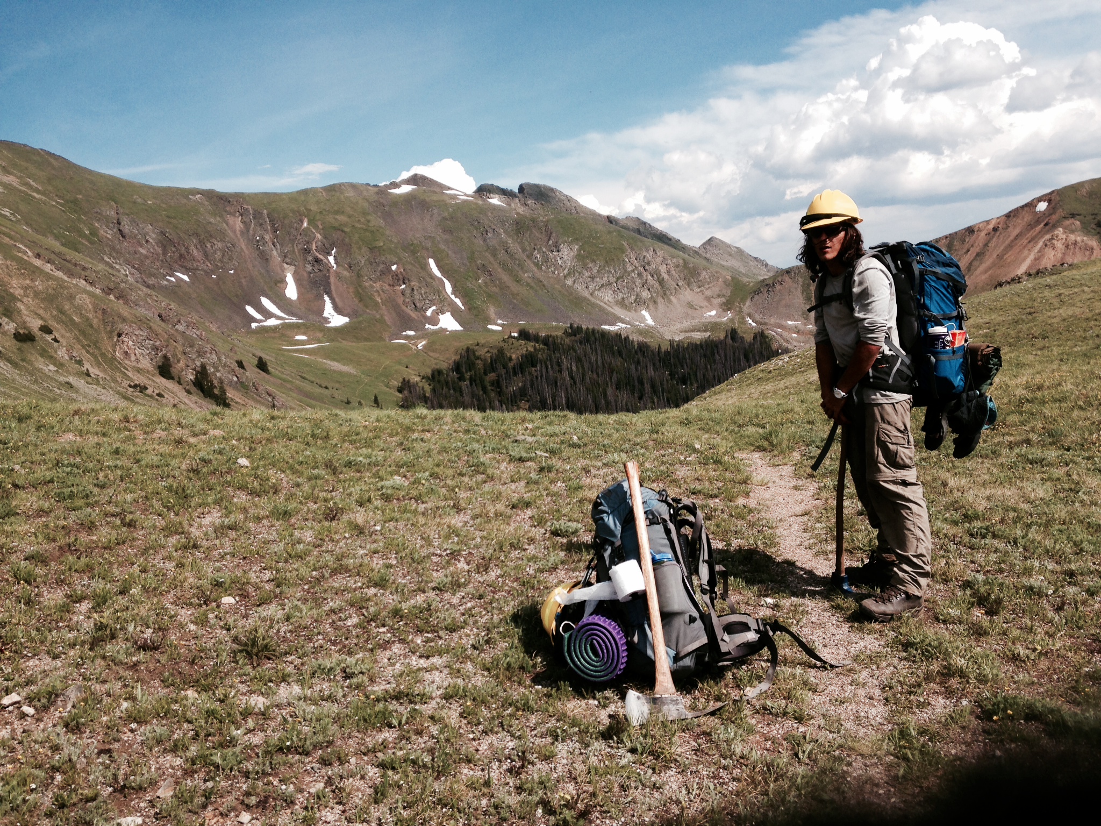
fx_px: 1050
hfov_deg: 55.4
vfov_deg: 42.9
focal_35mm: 33
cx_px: 550
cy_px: 413
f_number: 2.4
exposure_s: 1/2008
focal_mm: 4.12
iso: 50
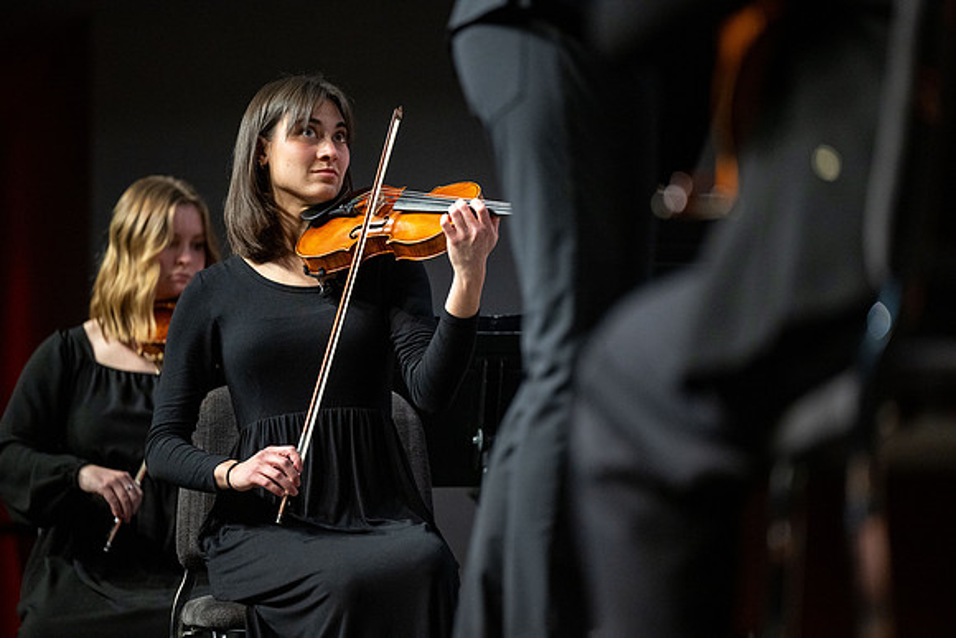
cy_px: 319
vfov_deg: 6.9
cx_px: 478
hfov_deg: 10.3
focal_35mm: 200
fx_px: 5312
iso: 2500
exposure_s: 1/400
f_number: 2.8
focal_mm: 200
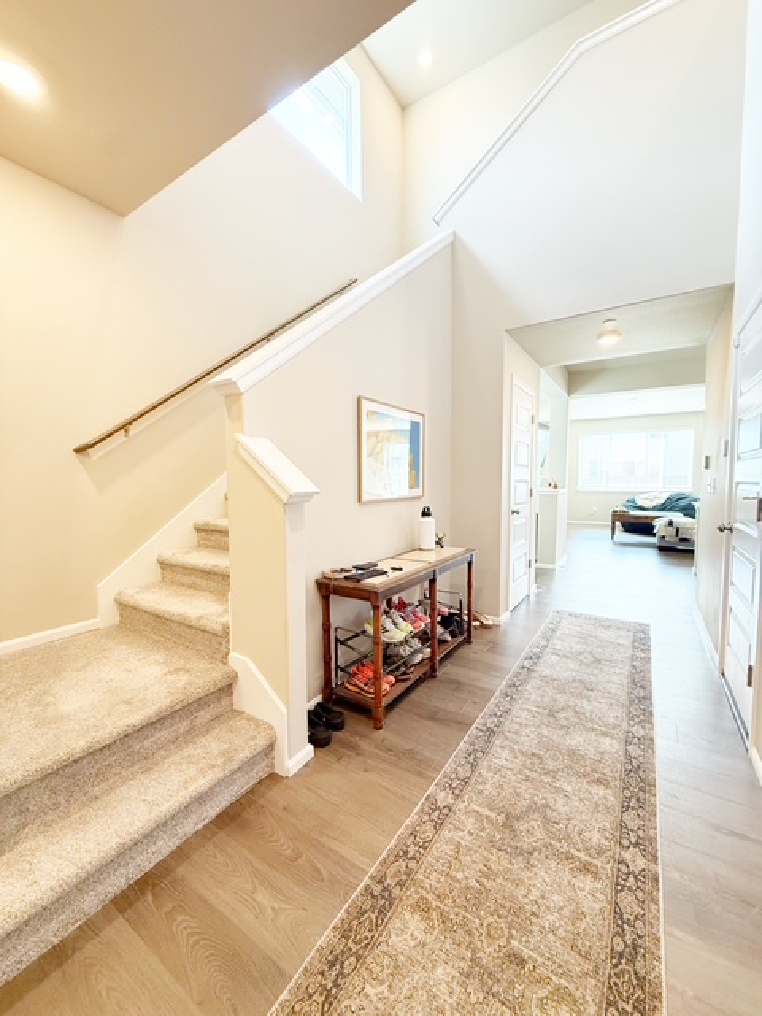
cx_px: 381
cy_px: 508
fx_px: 411
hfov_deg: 85.7
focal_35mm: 14
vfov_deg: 102.1
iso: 320
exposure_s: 1/120
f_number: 2.2
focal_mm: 2.22
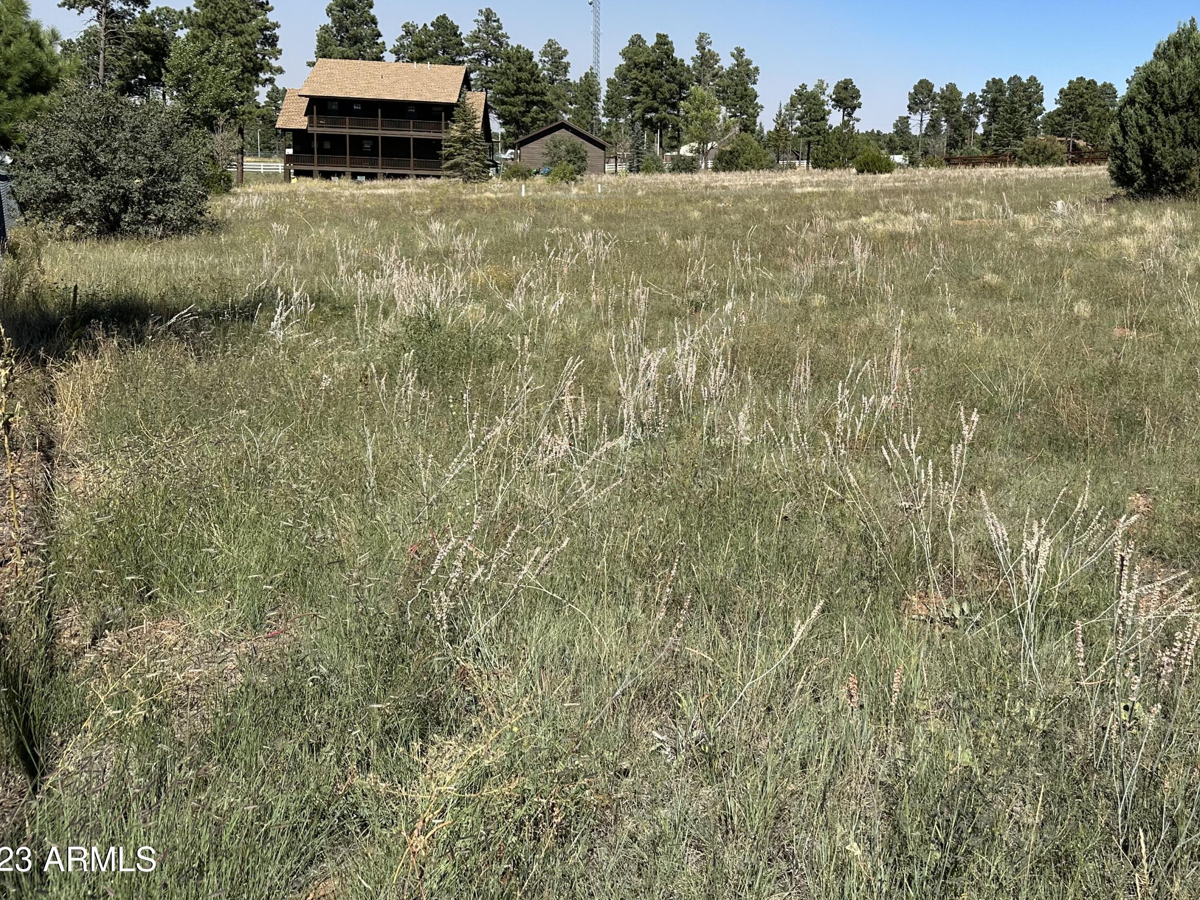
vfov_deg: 43.7
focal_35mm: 32
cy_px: 315
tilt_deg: -7.9
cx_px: 755
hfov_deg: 56.1
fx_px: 1109
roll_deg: -2.5
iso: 80
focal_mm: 6.86
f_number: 1.78
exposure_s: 1/4762
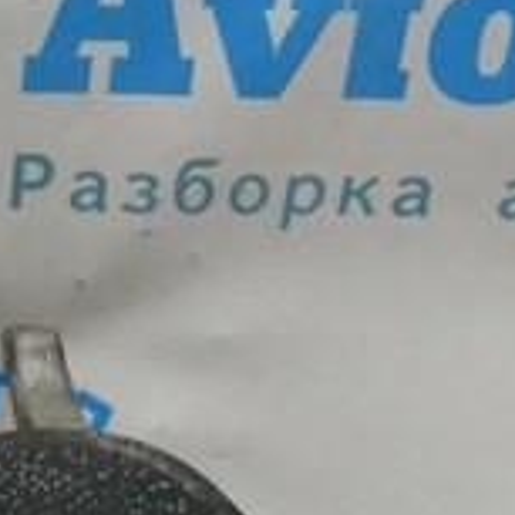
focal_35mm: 128
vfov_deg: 13.2
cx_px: -360
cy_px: 646
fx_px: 2154
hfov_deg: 12.6
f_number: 10
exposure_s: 1/160
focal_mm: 24
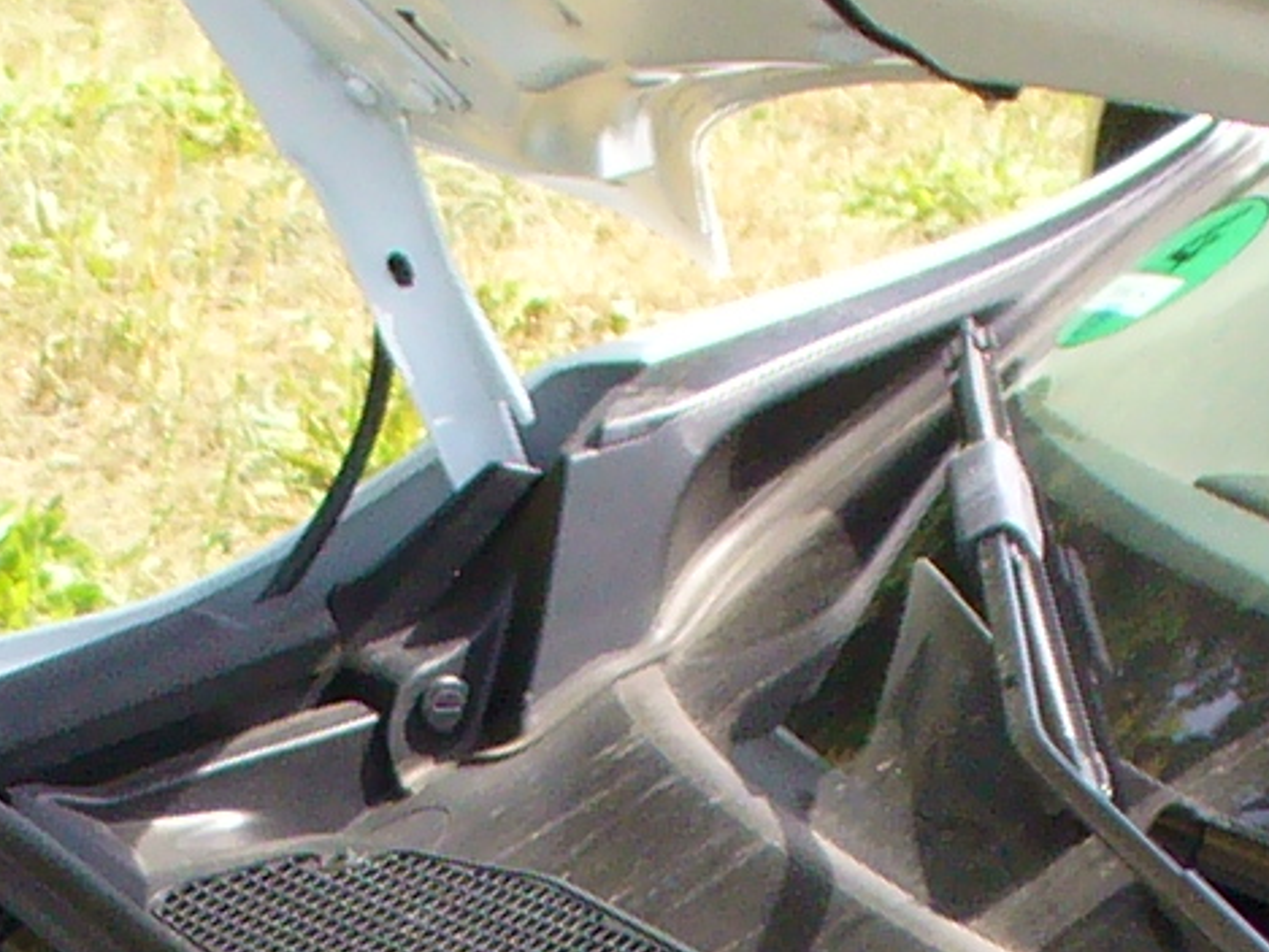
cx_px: 758
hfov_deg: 9.8
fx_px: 7407
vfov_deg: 7.0
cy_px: 2239
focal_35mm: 202
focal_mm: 6.1
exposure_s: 1/320
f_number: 2.8
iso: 100
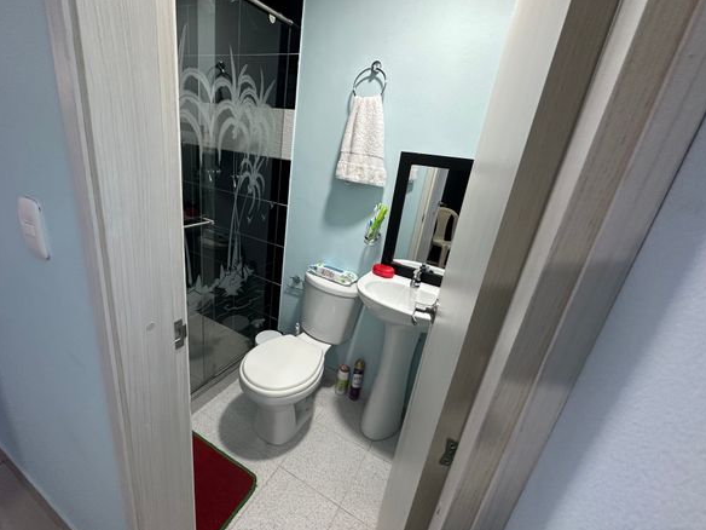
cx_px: 322
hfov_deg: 94.3
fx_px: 326
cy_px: 260
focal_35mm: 16
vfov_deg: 78.1
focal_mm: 2.22
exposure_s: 1/60
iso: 250
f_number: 2.2
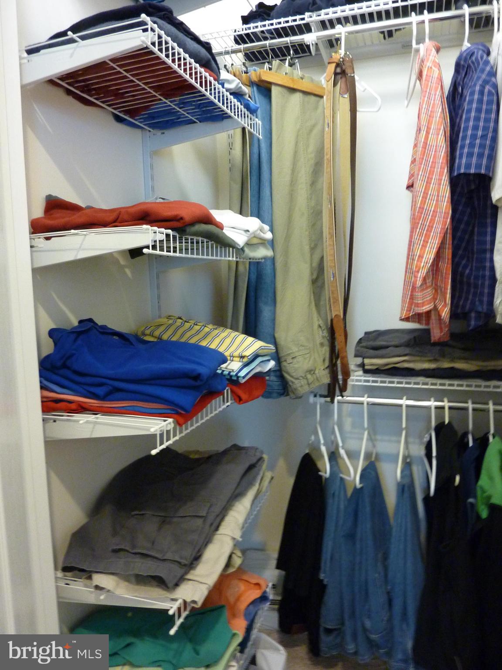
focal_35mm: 25
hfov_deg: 54.9
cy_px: 335
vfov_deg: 69.4
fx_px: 483
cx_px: 251
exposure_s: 1/10
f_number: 3.3
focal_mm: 4.1
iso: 400
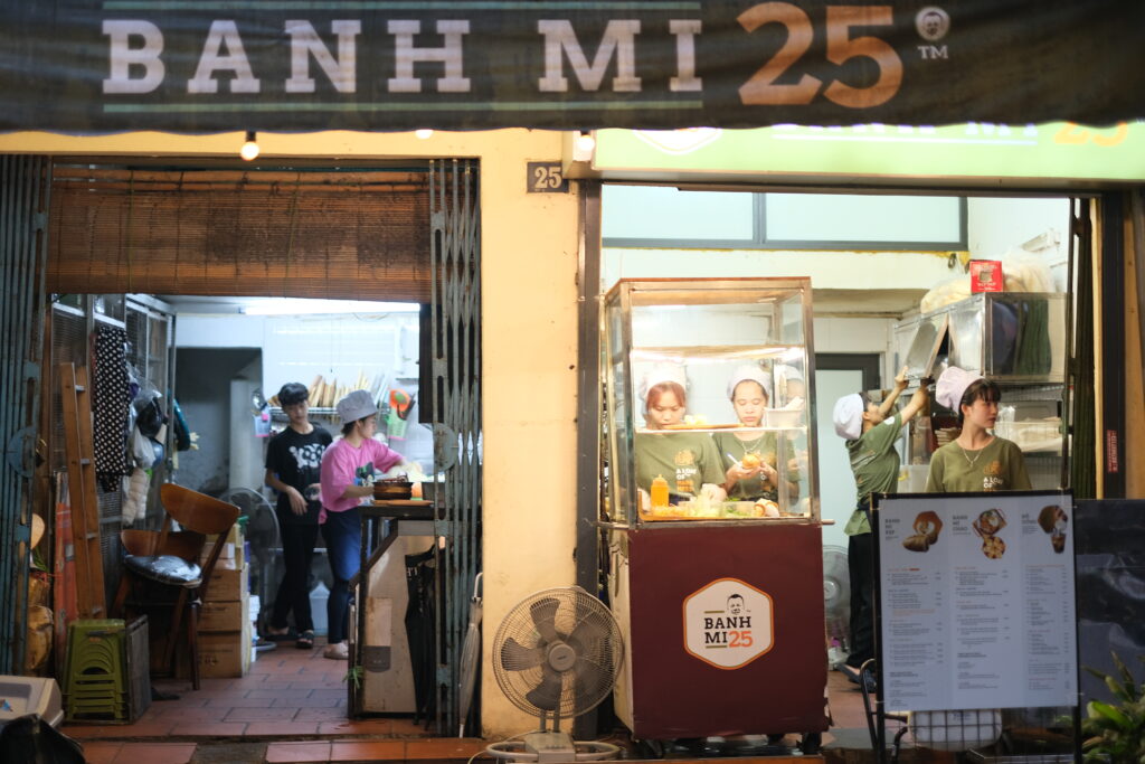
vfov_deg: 25.5
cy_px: 382
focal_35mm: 53
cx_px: 572
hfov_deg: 37.5
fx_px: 1686
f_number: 1.4
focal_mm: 35
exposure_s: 1/40
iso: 320
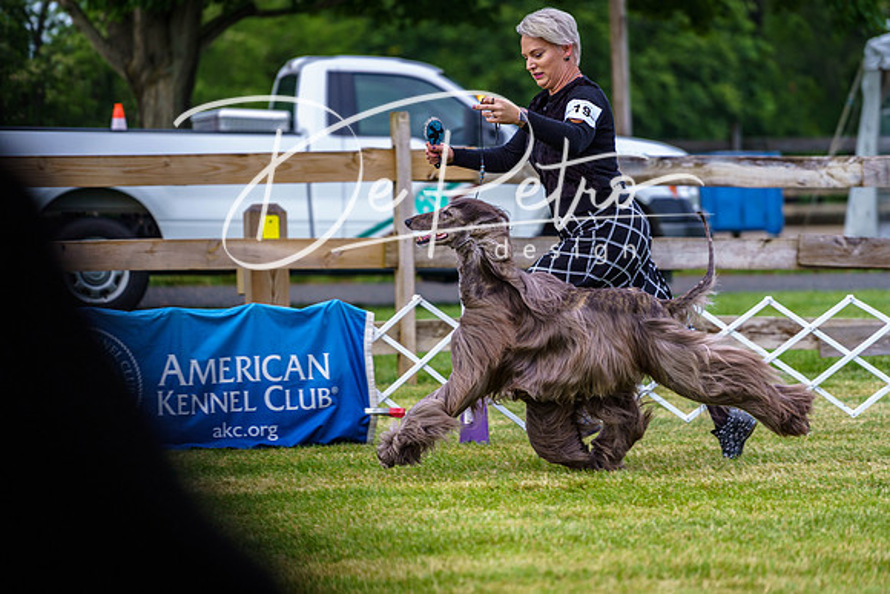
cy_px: 297
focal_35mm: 200
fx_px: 4945
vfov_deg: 6.9
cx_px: 445
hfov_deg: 10.3
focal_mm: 200
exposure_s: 1/500
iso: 320
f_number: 4
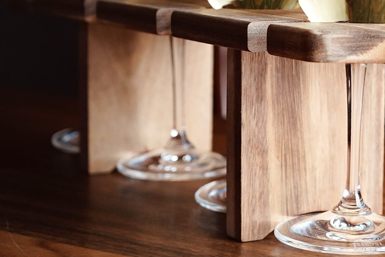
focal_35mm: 107
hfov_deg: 18.9
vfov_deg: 12.7
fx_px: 1145
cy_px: 10
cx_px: 318
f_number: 4.5
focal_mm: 47
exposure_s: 1/160
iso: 2000
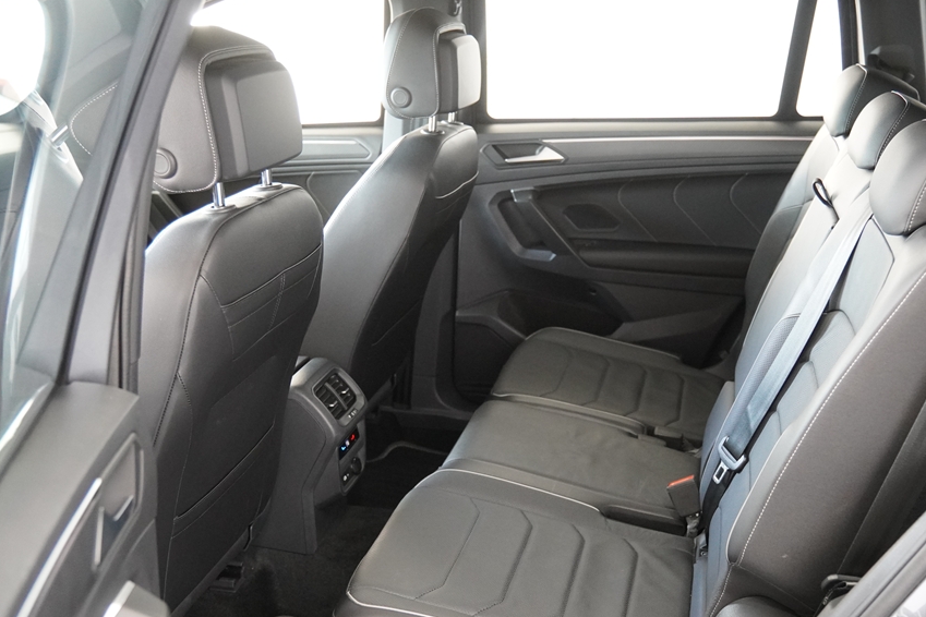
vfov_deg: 32.1
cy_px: 360
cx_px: 544
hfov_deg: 46.6
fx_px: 1070
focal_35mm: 42
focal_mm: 23
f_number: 2.8
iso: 3200
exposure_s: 1/160
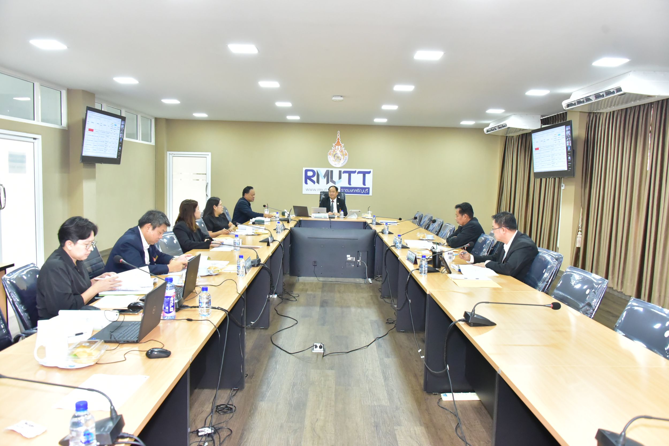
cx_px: 334
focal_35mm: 28
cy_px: 223
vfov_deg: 46.4
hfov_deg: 65.5
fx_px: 521
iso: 6400
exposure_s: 1/200
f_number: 5.6
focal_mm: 28
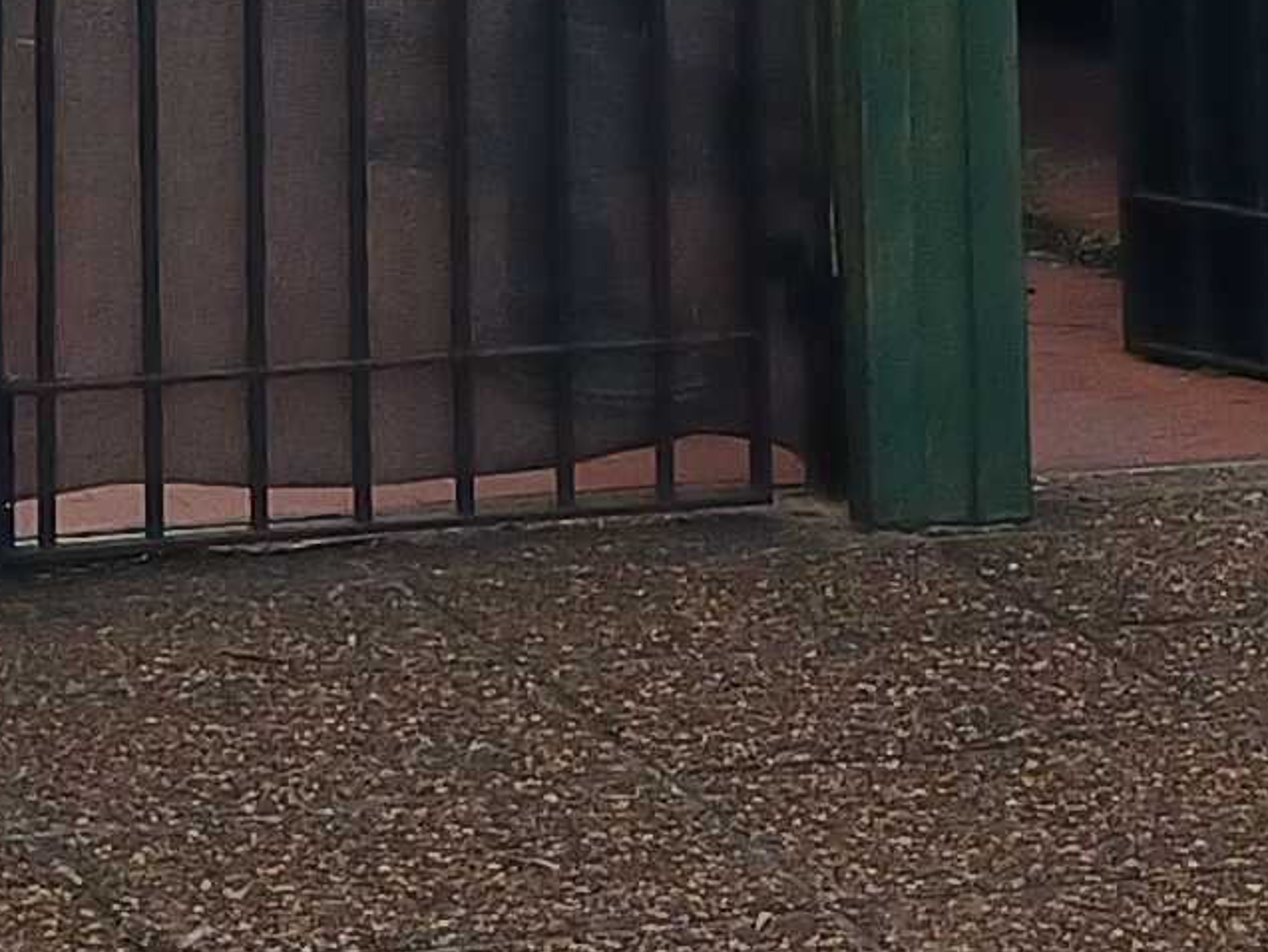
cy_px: -926
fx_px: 5752
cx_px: 320
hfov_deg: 12.5
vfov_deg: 8.9
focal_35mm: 157
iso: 50
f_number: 1.8
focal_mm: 4.65
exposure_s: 1/962
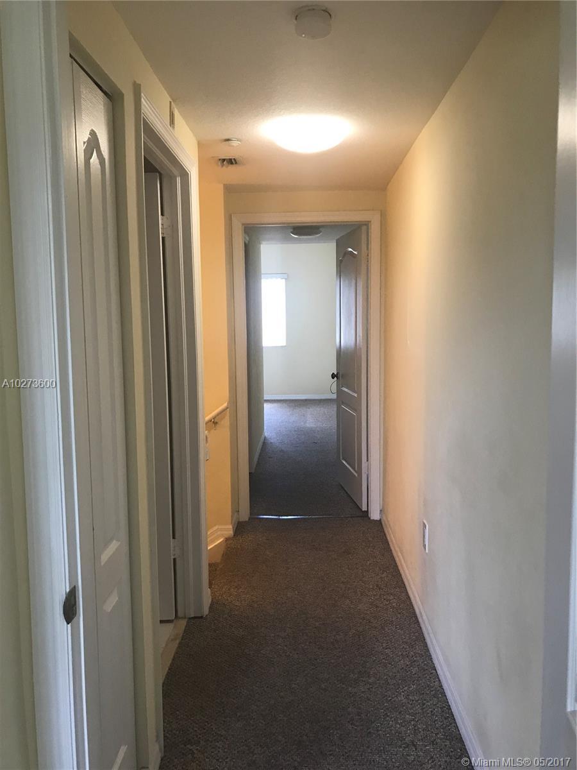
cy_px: 385
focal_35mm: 28
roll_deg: +0.2
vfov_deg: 63.4
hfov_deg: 49.7
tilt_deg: -5.8
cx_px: 288
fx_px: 622
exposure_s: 1/15
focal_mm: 3.99
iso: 40
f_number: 1.8
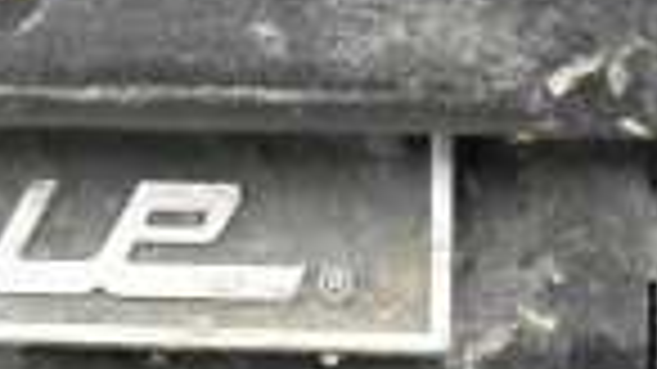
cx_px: -486
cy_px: 124
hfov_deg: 5.9
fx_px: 6290
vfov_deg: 3.4
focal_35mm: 361
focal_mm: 55
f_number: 5.6
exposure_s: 1/100
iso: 25600
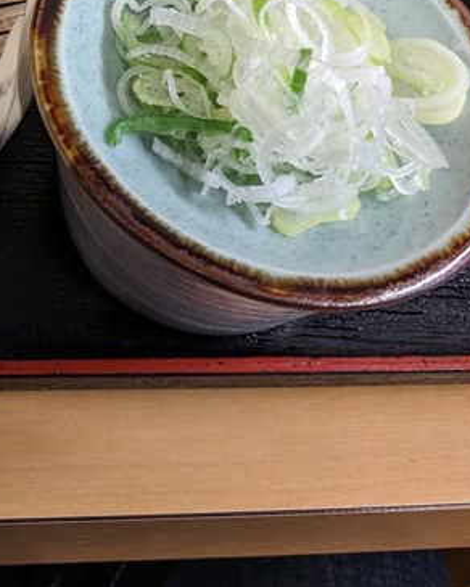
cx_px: -180
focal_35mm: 74
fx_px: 1287
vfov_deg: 24.3
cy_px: -24
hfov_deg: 18.8
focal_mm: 4.38
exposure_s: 1/99.9
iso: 255
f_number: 1.73
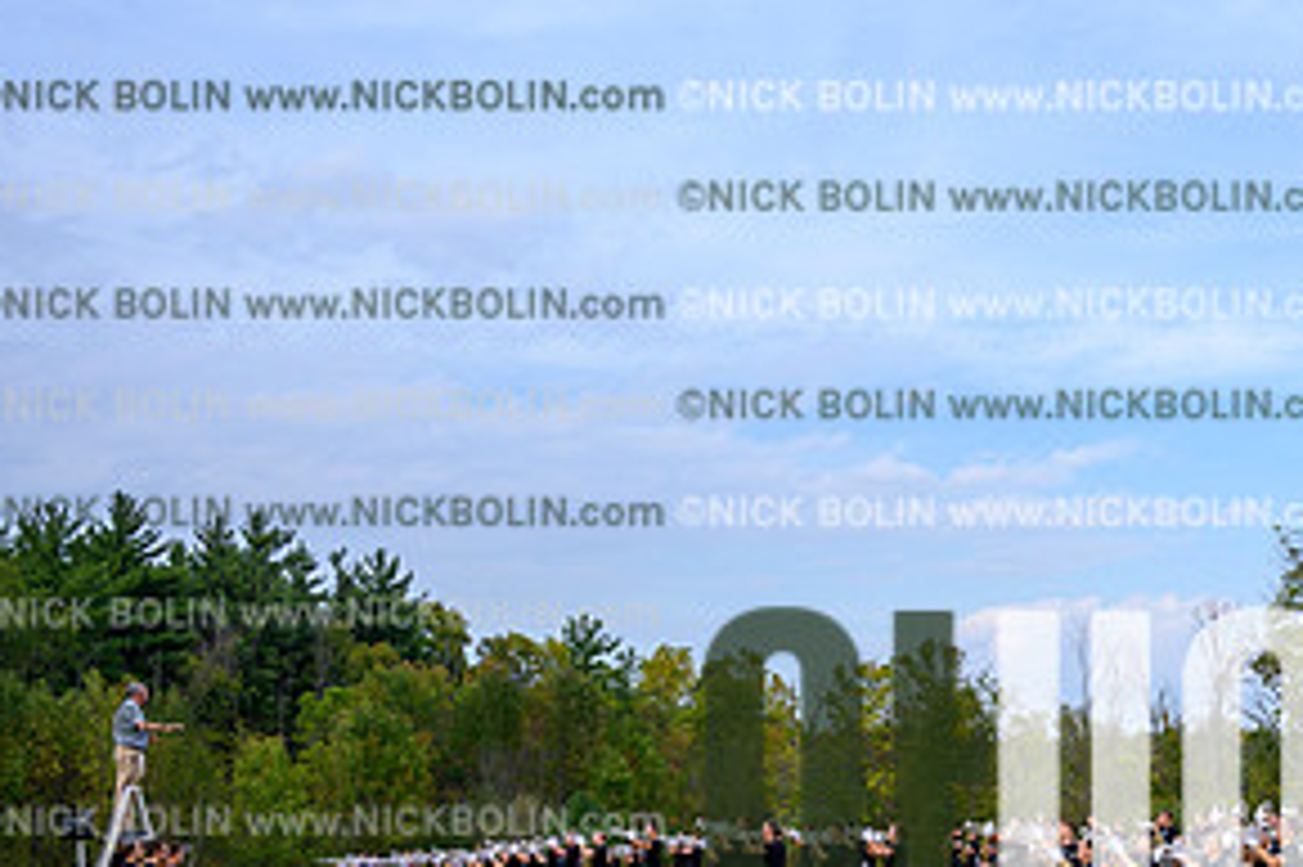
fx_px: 1917
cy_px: 822
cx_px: 1020
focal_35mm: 53
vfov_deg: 24.6
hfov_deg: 36.4
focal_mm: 26.5
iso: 200
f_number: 4.5
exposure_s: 1/800
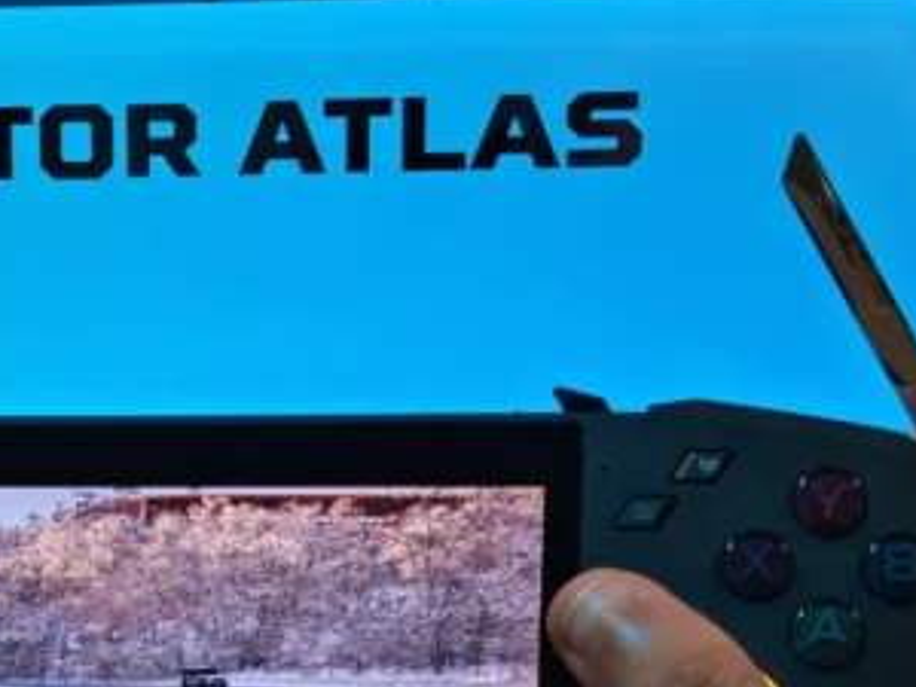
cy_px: 719
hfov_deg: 16.7
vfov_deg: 12.7
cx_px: -12
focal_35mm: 115
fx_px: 3043
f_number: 1.6
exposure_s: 1/100
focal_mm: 5.4
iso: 50
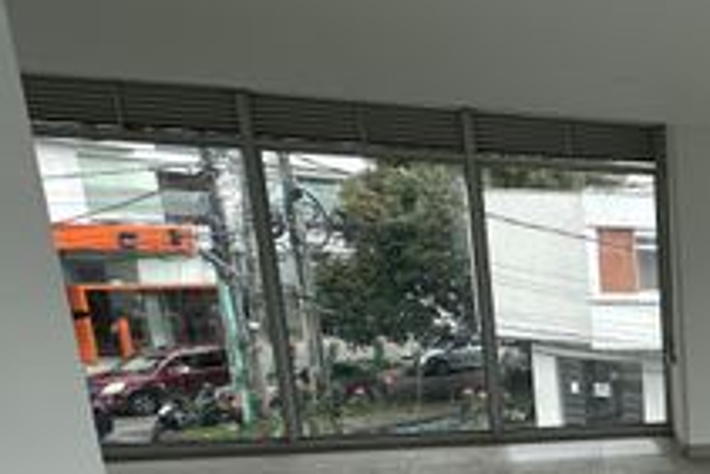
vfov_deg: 27.5
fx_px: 908
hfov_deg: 30.6
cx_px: 981
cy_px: 481
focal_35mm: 46
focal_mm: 2.22
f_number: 2.2
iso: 40
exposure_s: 1/540
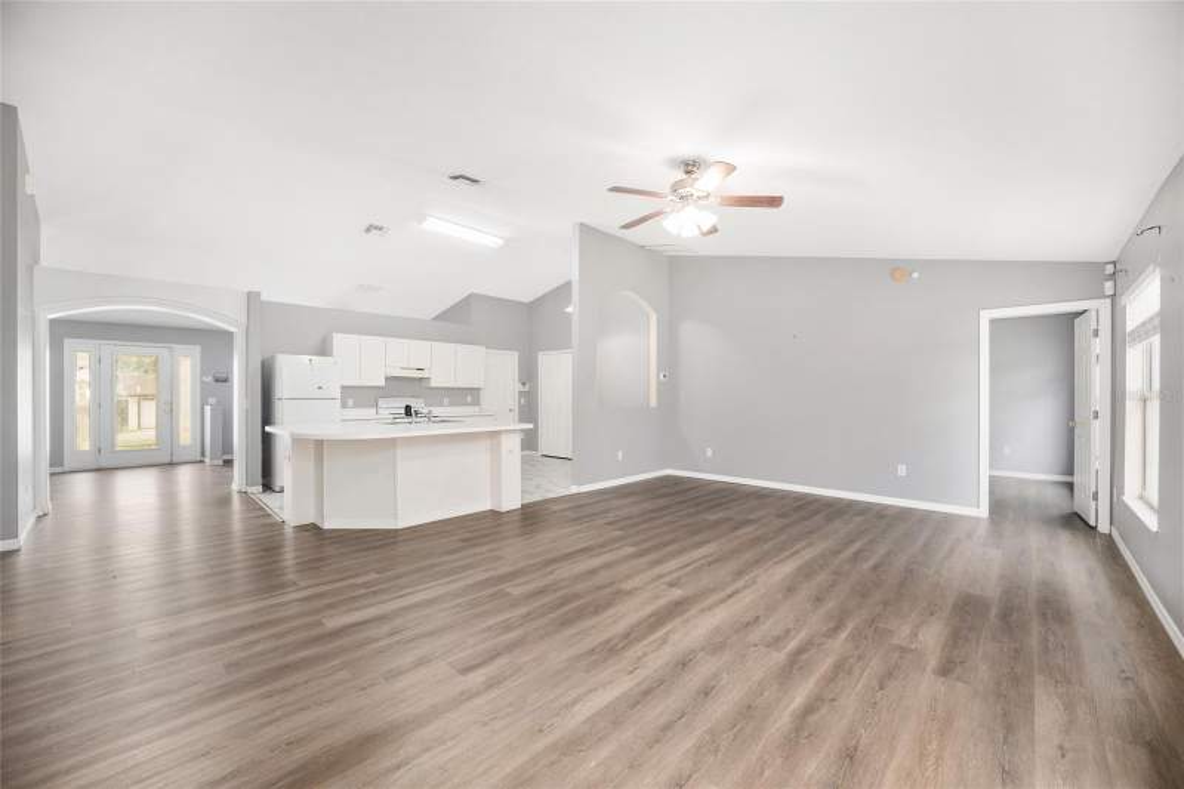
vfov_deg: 81.2
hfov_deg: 104.3
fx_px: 460
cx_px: 592
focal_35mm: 14
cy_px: 394
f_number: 7.1
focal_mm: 14
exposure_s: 1/1.67
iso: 250
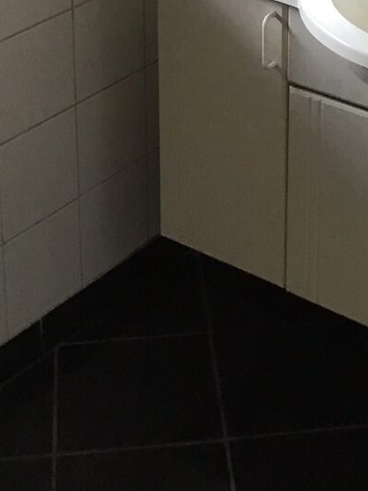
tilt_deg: -16.3
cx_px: 269
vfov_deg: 18.7
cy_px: -174
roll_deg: +0.4
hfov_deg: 15.3
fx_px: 1361
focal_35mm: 96
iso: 125
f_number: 2.4
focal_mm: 3.3
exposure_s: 1/33
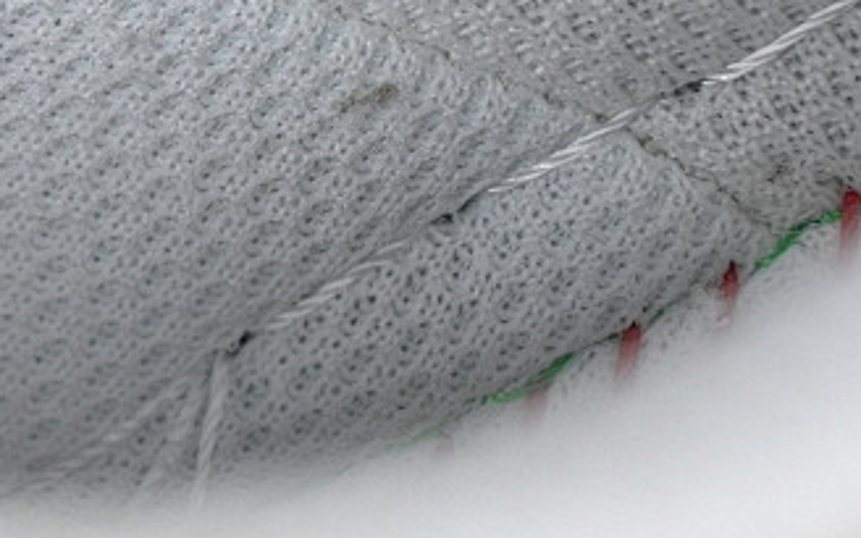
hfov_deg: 8.2
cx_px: -436
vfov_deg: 5.2
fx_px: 5913
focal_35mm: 252
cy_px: 168
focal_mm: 50
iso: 160
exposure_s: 1/80
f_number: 7.1
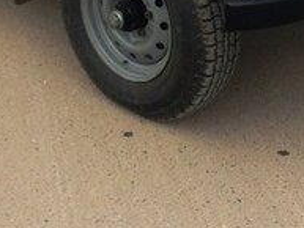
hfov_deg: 19.8
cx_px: 158
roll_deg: -0.7
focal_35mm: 99
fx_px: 870
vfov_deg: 13.9
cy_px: -123
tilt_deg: -15.3
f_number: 2.2
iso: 32
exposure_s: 1/933
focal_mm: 4.15
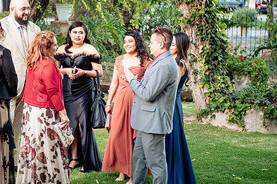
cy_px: 90
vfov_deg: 12.3
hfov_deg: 18.3
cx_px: 72
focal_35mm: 111
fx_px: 854
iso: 1250
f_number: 2.8
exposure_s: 1/160
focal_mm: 70
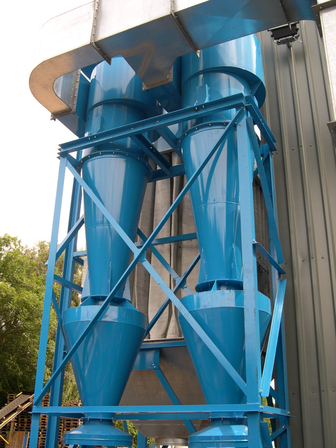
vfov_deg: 49.0
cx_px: 168
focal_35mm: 38
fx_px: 492
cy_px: 224
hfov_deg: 37.7
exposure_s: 1/367
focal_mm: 8
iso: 100
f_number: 2.8
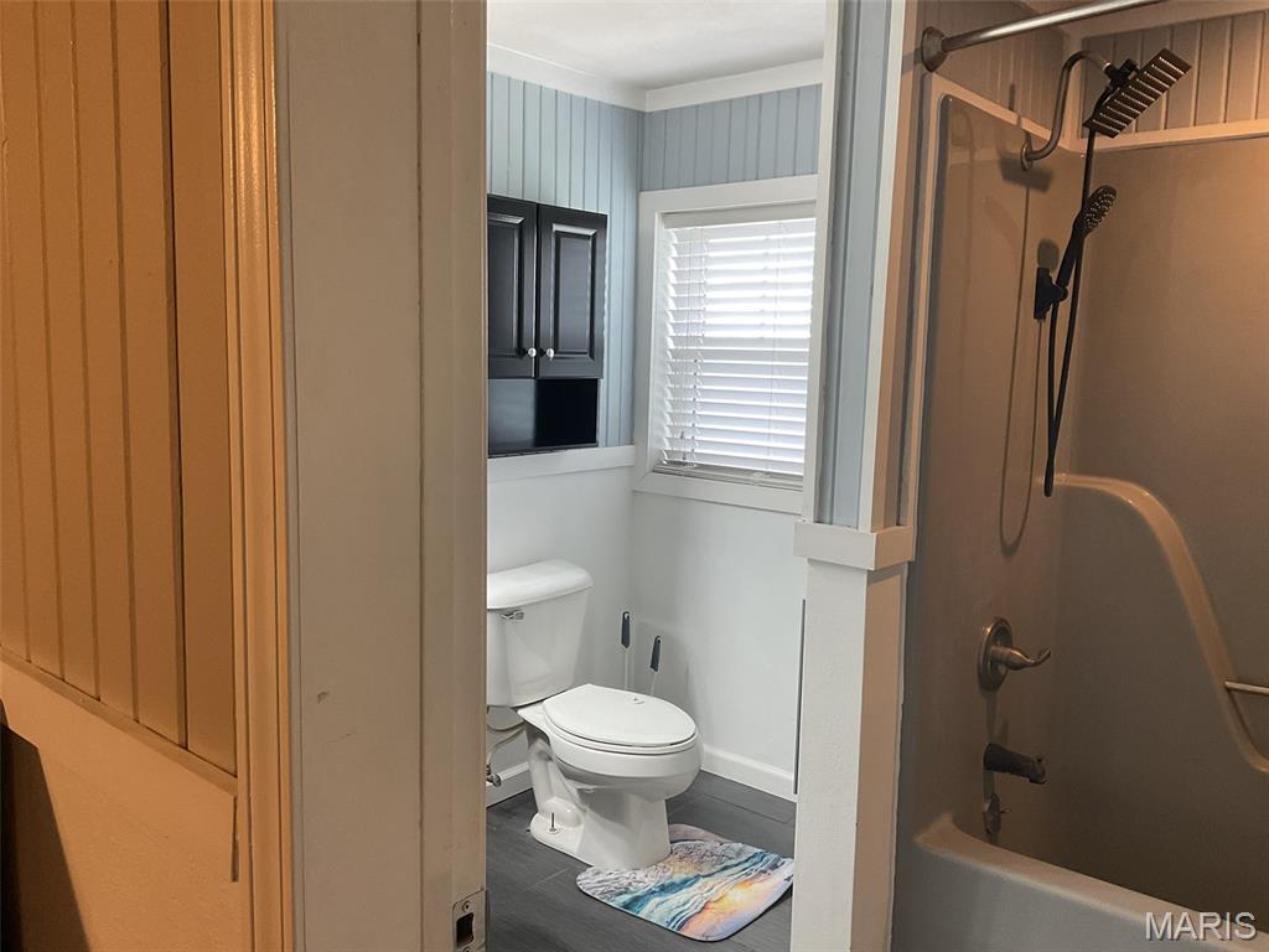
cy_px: 476
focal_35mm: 29
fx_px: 1063
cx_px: 634
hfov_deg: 61.7
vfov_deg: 48.2
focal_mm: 3
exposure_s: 1/60
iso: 100
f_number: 1.8
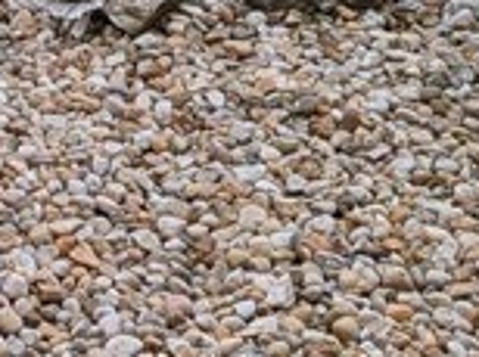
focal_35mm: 160
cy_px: -326
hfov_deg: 12.0
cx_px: -171
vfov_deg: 8.8
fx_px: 2211
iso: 25
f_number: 1.7
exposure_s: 1/989
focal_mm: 4.53
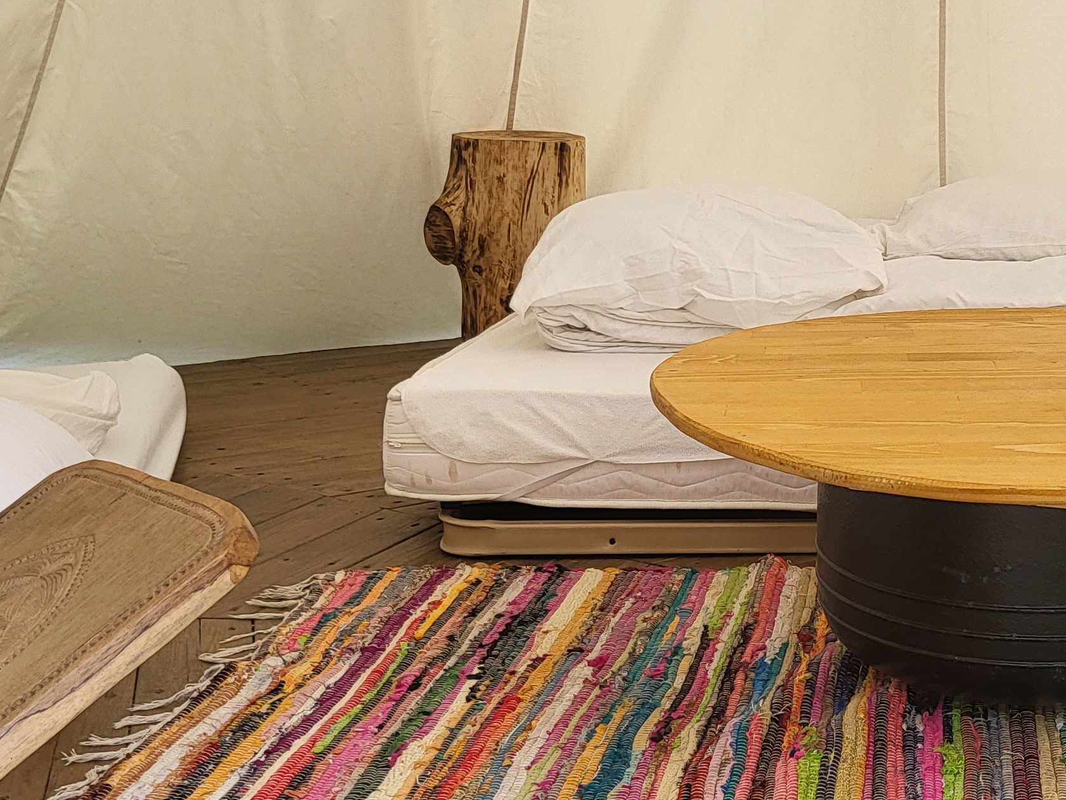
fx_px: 1909
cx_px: 844
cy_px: 324
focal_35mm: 62
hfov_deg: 30.5
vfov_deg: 23.6
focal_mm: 4.25
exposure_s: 1/154
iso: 50
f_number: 1.8
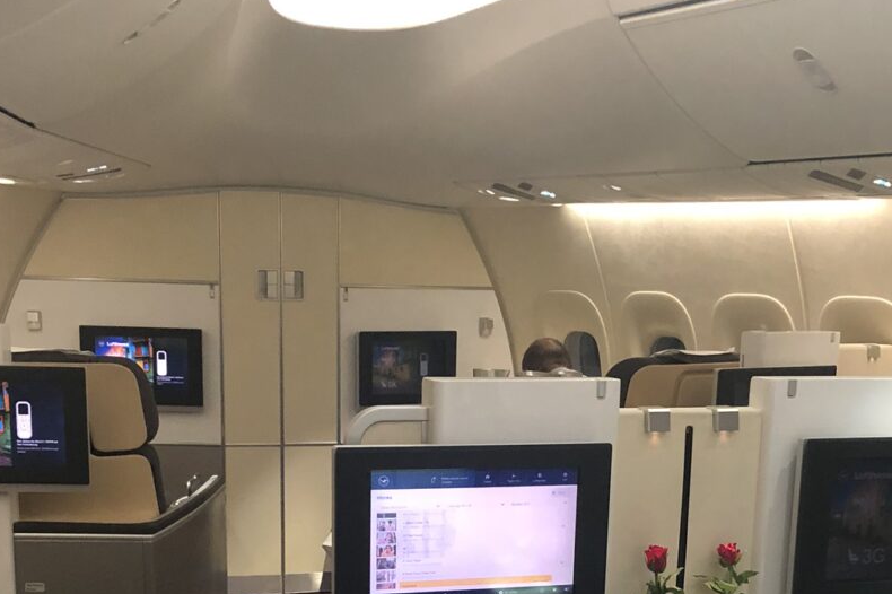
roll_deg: -2.0
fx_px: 1461
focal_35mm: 59
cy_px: 626
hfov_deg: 33.9
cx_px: 486
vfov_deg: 21.9
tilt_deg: -12.4
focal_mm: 4
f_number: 1.8
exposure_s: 1/13
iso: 100
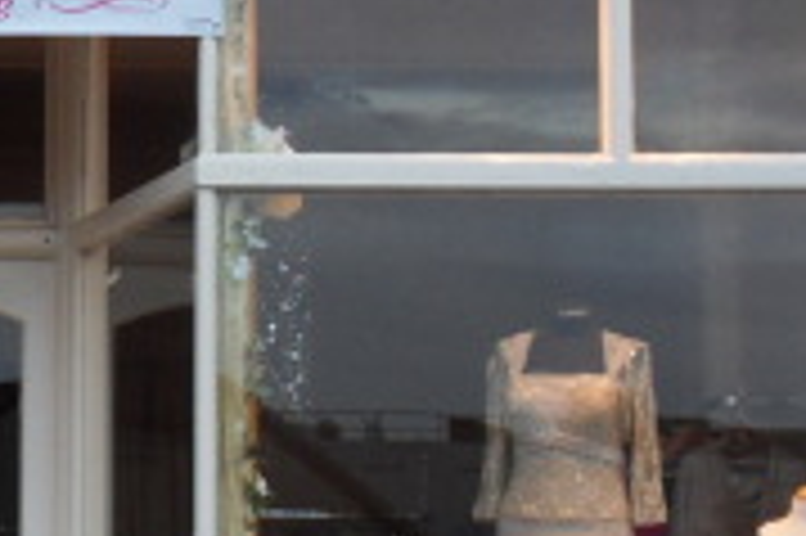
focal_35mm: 134
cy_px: 351
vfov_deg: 10.2
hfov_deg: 14.9
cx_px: -113
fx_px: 2997
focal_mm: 7.9
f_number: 4.2
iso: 200
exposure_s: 1/45
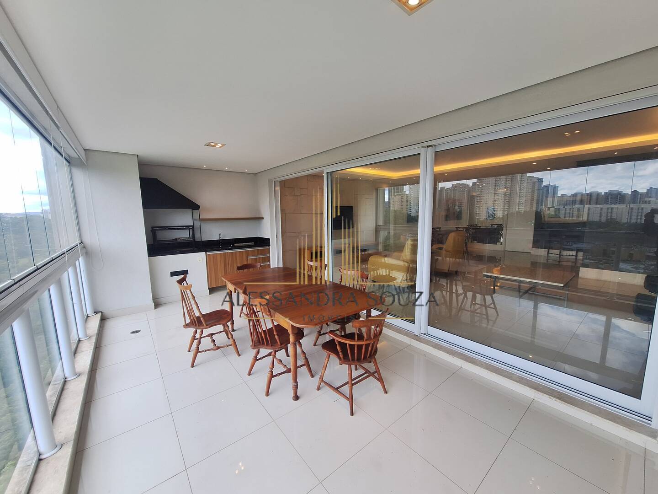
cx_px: 329
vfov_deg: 89.9
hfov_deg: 106.2
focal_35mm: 13
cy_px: 247
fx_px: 247
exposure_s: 1/233
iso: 40
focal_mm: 1.74
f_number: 2.2
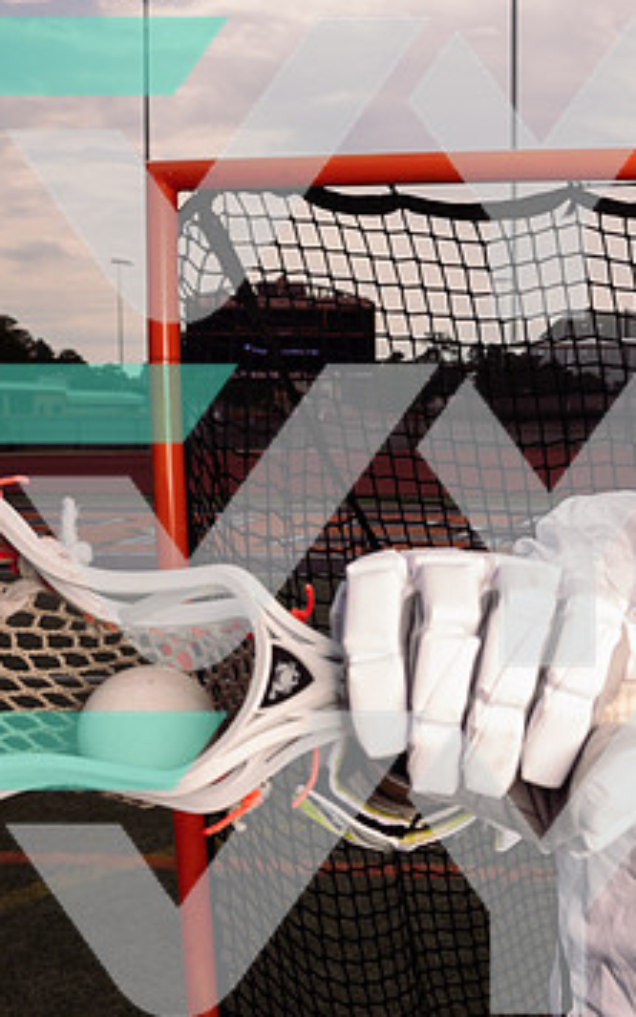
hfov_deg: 29.4
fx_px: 1109
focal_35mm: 40
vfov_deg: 49.3
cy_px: 517
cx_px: 668
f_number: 7.1
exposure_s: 1/250
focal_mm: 24
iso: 50
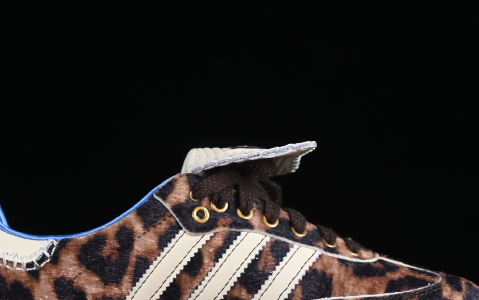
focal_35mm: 133
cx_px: 223
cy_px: 198
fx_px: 1737
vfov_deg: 9.9
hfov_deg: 15.7
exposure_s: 1/80
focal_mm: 50
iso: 160
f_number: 7.1
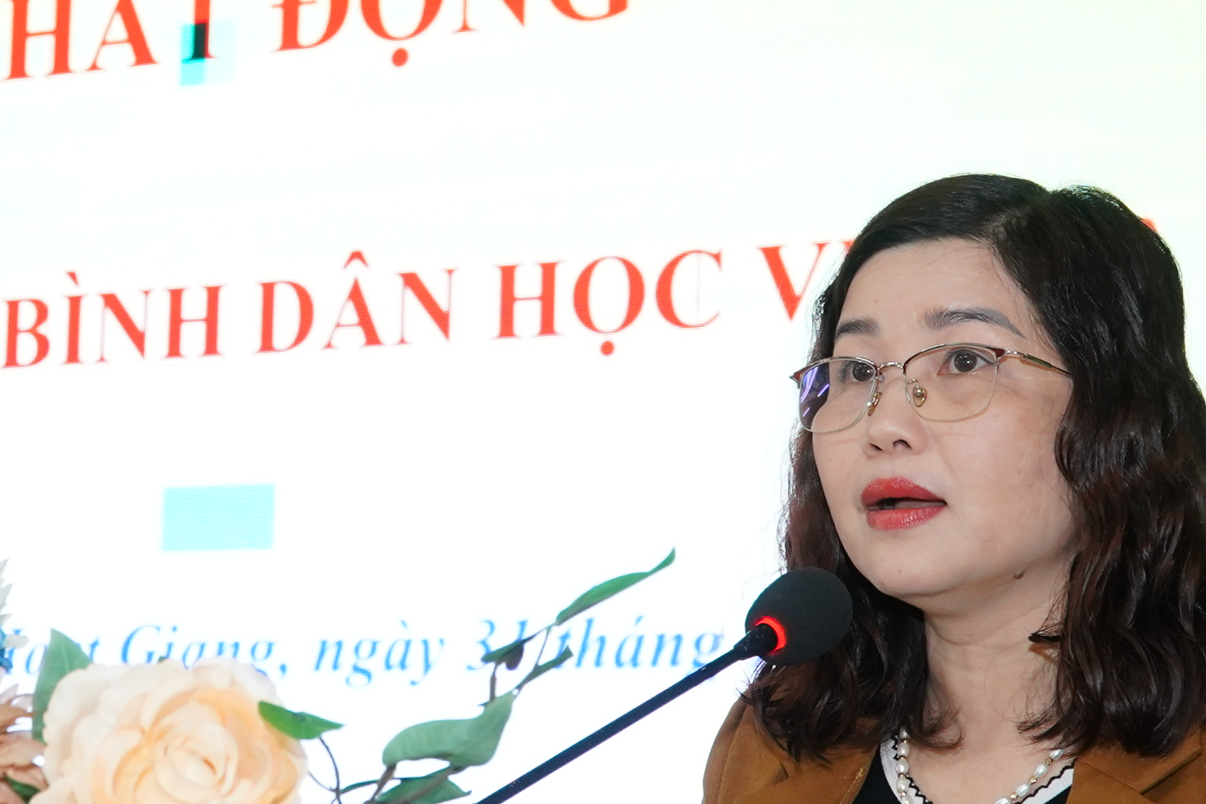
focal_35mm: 100
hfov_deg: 20.3
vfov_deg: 13.7
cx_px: 388
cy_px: 319
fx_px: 3350
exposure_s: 1/100
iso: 1600
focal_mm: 33
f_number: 5.6
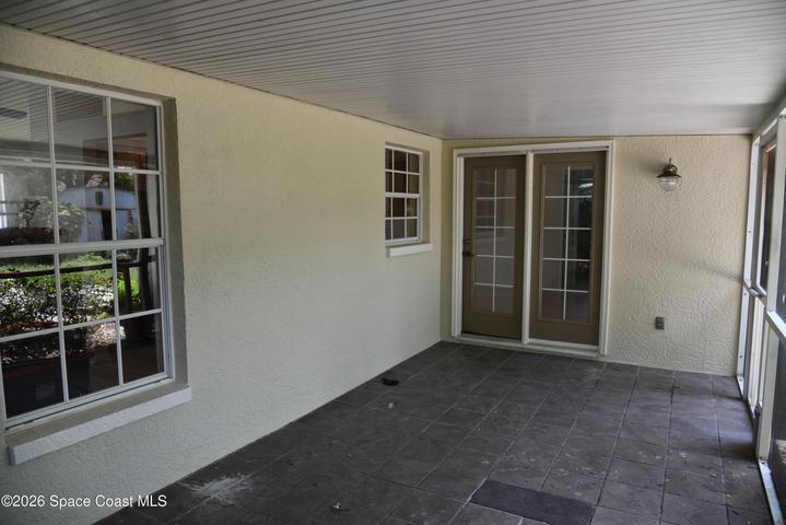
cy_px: 262
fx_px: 524
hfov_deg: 73.7
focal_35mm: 24
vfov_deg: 53.2
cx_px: 393
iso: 400
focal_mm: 24
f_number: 5
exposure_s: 1/100
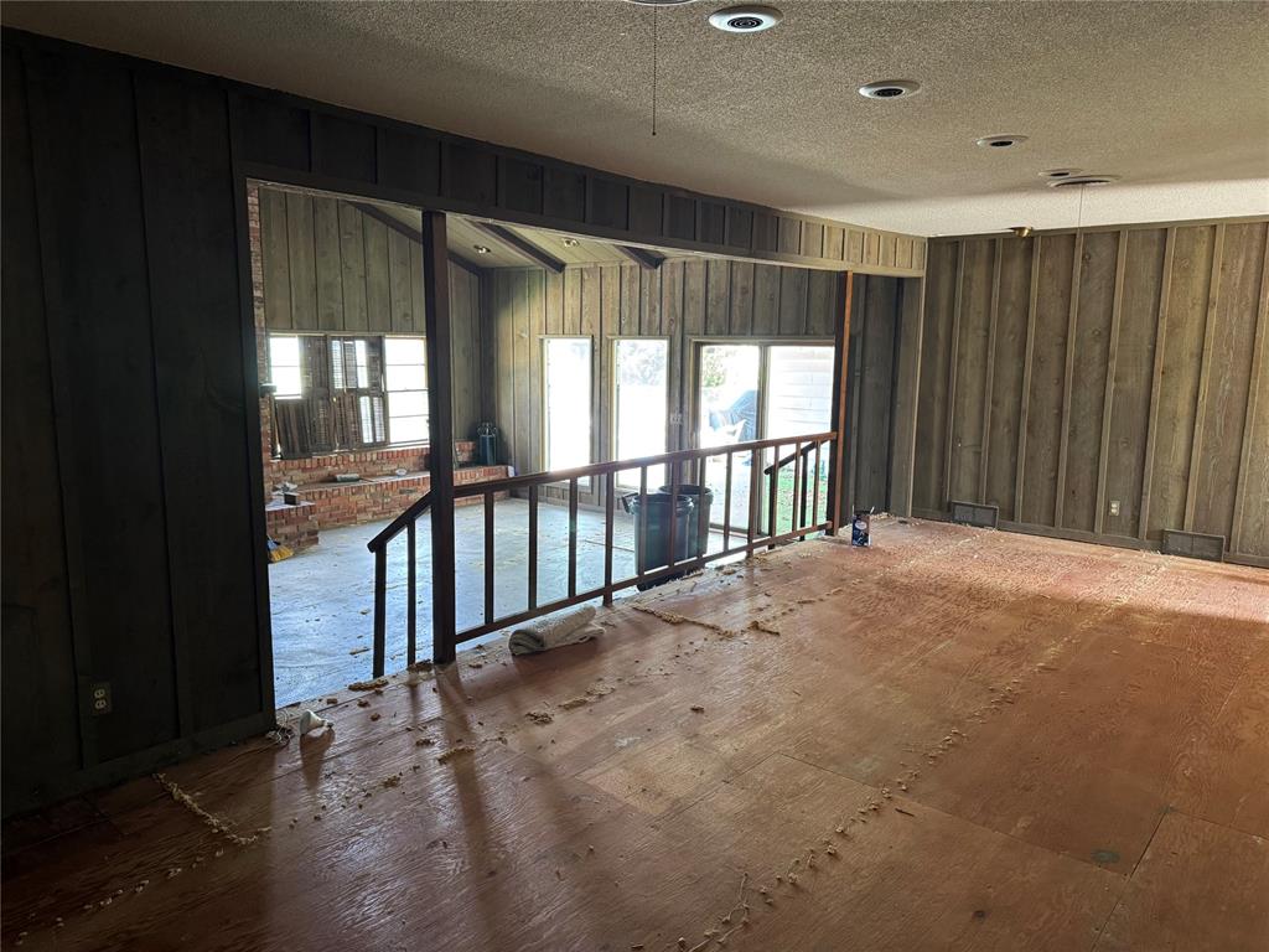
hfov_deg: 71.6
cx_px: 634
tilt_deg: -8.9
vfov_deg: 56.8
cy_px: 476
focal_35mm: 24
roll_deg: -1.0
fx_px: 880
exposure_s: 1/60
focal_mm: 6.76
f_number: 1.78
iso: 400
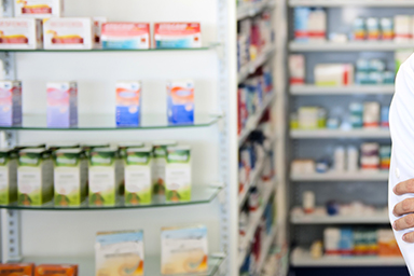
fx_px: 989
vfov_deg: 15.8
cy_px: 55
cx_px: 397
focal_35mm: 86
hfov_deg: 22.9
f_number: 2.8
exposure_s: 1/100
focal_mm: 44
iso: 200
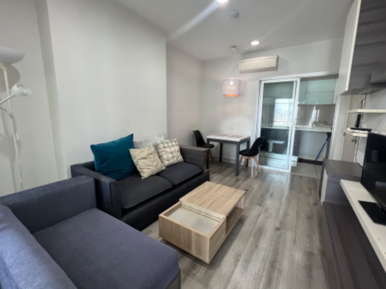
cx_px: 204
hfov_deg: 102.0
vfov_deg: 85.6
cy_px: 141
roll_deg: +0.1
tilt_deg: -8.7
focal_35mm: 14
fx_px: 156
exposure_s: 1/100
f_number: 1.8
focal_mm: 1.57
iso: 160
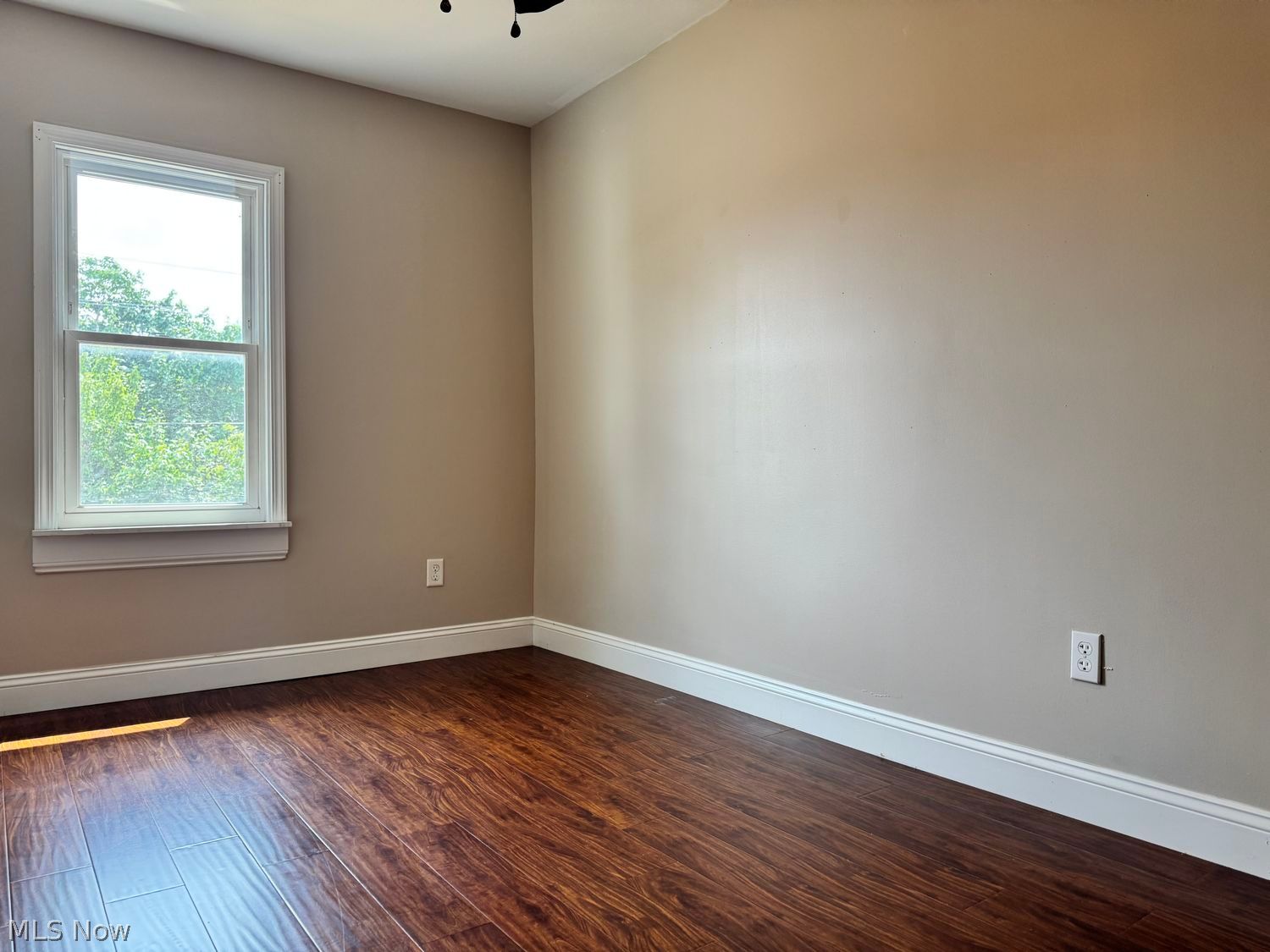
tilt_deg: -0.4
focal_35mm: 24
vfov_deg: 56.8
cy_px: 476
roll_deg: +0.2
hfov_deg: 71.6
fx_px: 881
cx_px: 635
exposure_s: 1/120
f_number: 1.78
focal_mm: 6.76
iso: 125
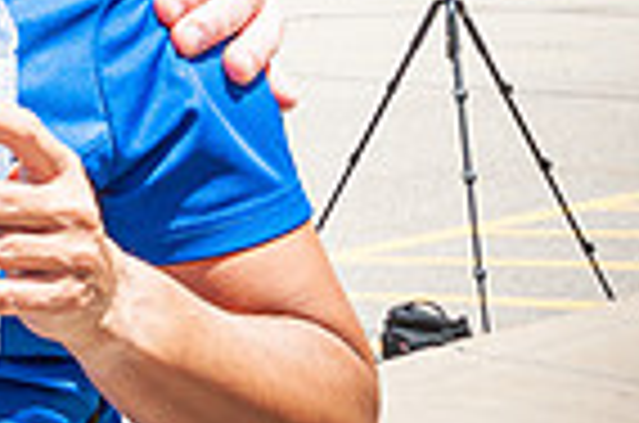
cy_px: -209
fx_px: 2391
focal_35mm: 135
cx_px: -572
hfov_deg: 13.4
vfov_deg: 9.8
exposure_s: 1/320
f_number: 9
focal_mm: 22
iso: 200
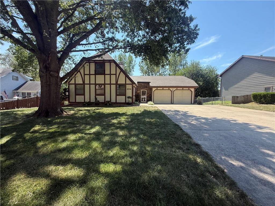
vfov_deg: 85.7
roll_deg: +0.0
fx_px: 111
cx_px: 138
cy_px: 103
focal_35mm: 14
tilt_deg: -2.4
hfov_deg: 102.1
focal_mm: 2.22
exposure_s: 1/694
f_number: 2.2
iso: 64
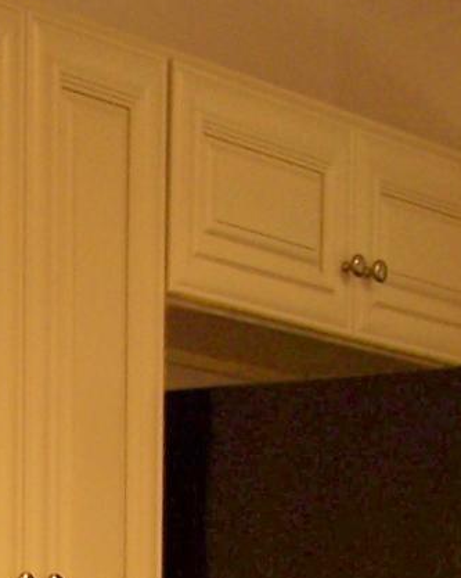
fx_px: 3039
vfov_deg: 10.2
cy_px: 1076
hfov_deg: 8.5
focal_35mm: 178
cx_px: -151
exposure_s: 1/8
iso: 64
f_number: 2.8
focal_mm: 6.3
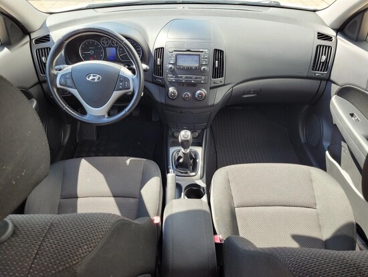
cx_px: 184
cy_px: 138
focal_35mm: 26
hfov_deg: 67.3
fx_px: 277
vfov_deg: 53.1
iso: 40
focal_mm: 5.4
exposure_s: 1/154
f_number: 1.8
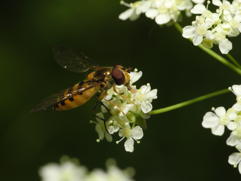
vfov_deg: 9.7
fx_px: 1065
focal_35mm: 153
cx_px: 120
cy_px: 90
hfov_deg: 12.9
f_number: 8
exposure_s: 1/125
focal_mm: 32.6
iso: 100
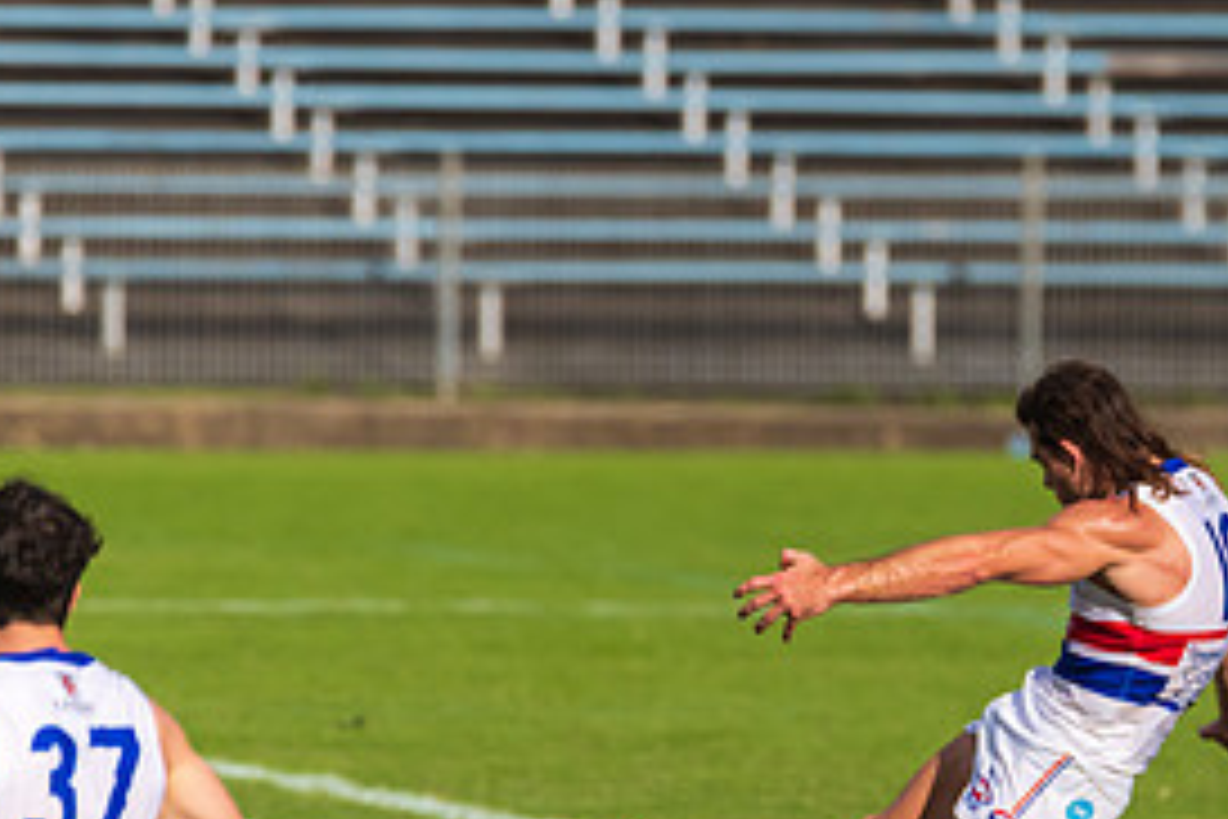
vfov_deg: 1.4
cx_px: 1023
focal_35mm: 1002
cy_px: 707
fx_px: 34177
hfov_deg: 2.1
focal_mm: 450
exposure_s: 1/8000
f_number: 6
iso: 1000
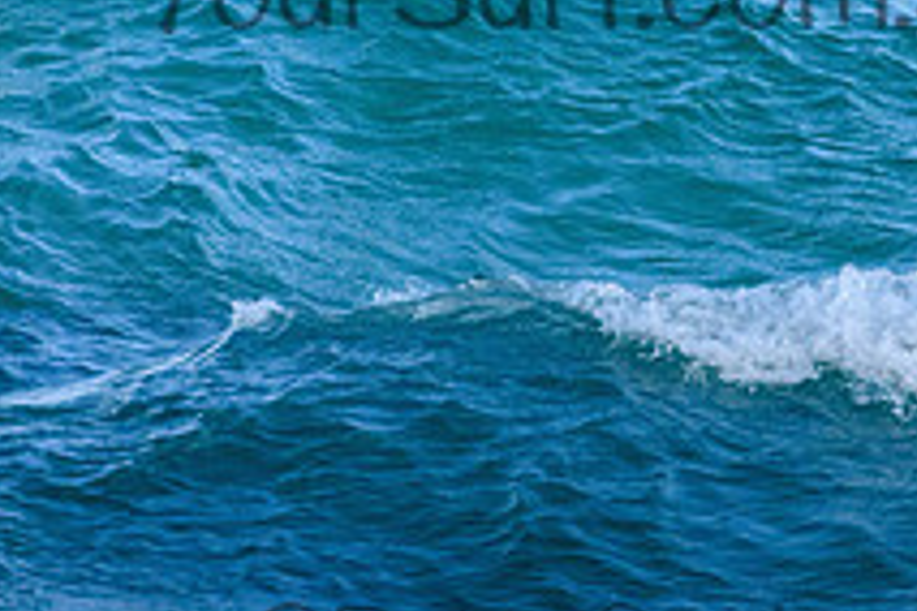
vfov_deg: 0.6
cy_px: -71
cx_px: 586
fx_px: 55474
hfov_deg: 0.9
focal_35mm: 2178
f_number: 11
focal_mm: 800
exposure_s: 1/2000
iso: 3200
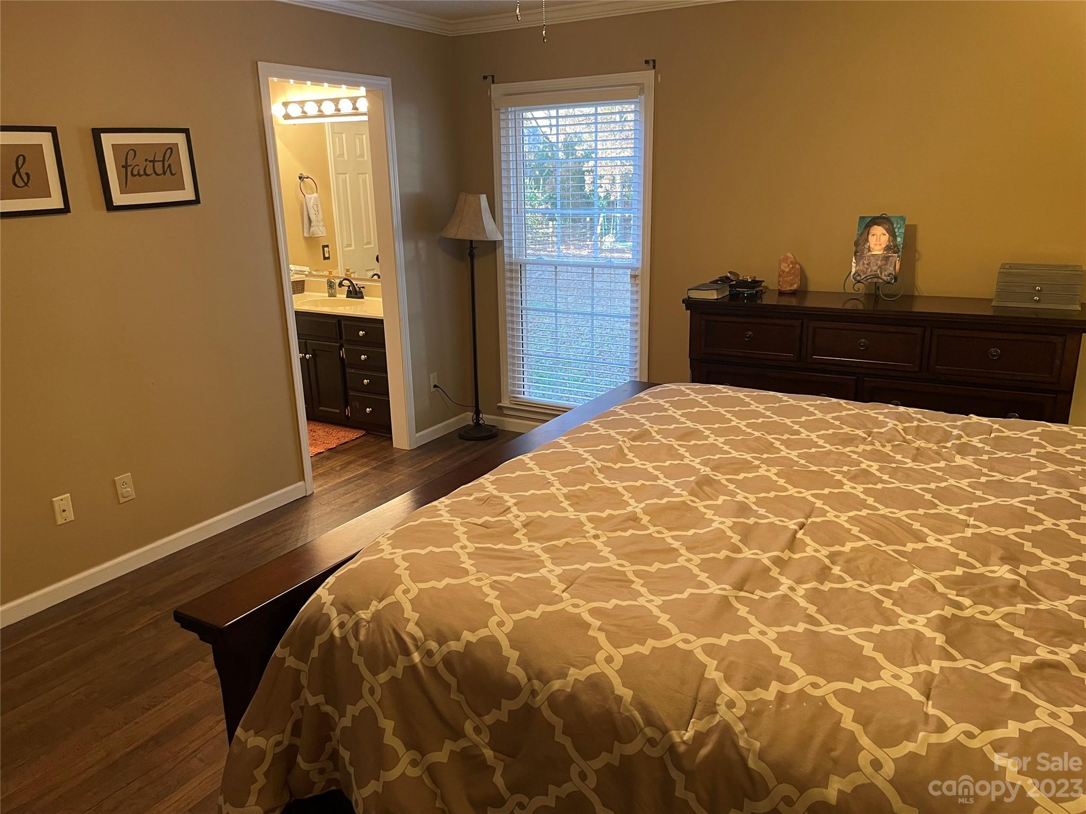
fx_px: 816
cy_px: 407
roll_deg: +1.1
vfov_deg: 53.1
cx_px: 543
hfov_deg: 67.3
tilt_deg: -15.5
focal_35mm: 26
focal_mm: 4.2
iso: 200
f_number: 1.6
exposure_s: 1/60
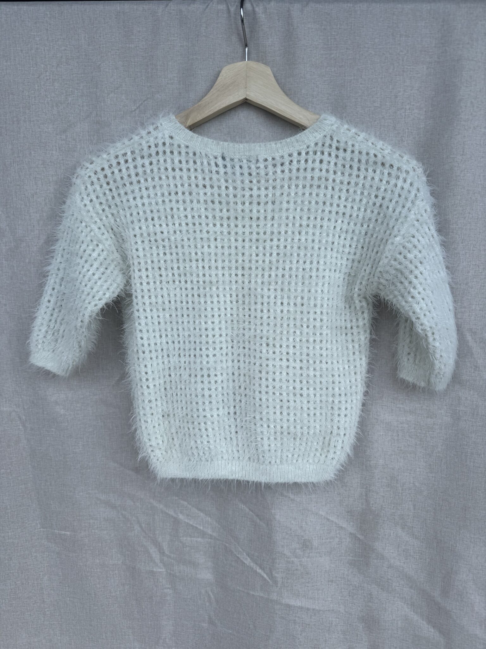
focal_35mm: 24
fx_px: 449
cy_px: 324
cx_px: 243
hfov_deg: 56.8
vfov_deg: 71.6
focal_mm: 6.76
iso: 80
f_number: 1.78
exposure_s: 1/1721
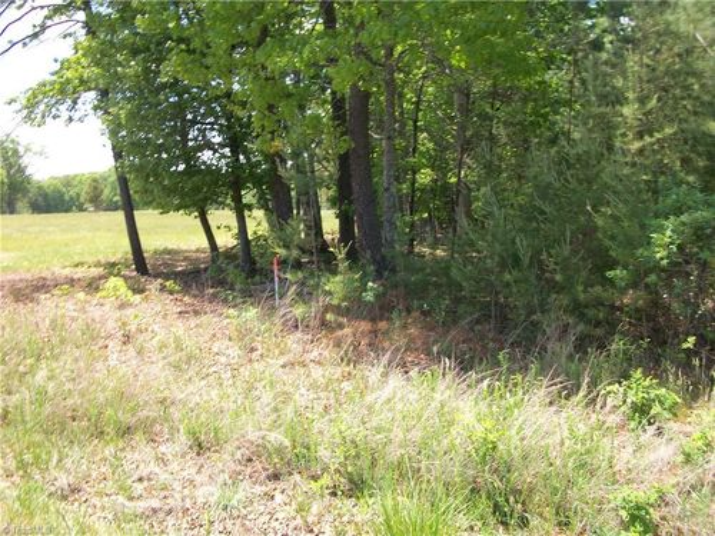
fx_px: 661
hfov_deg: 56.8
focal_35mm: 32
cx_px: 358
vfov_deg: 44.2
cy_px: 268
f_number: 8.8
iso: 80
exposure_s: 1/50
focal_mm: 5.7
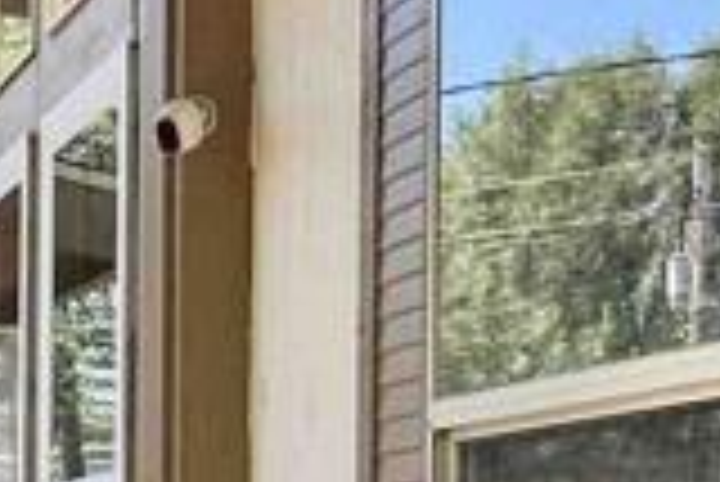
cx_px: -824
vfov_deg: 8.5
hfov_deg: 11.3
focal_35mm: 160
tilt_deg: +0.3
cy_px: 631
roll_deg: -0.2
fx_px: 3203
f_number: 1.78
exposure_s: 1/1095
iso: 80
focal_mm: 6.86
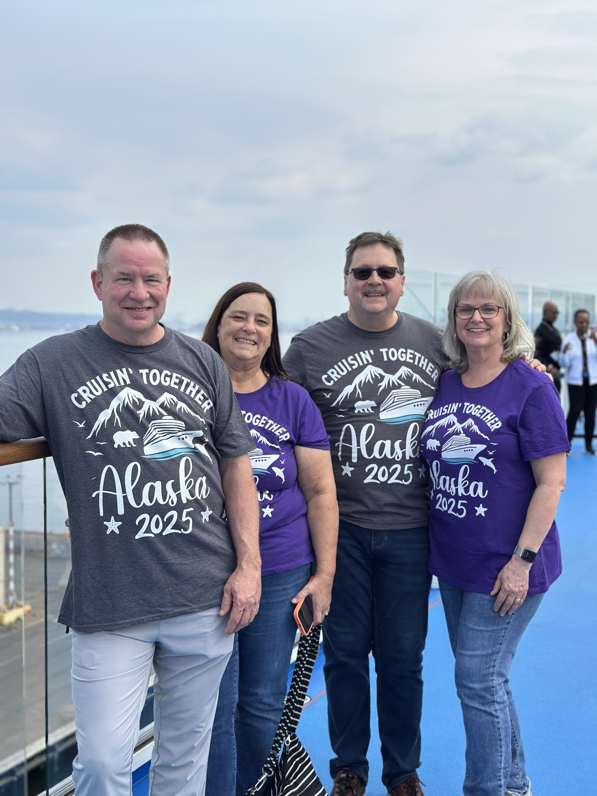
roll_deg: -1.1
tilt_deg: -4.3
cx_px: 298
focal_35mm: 48
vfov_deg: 39.7
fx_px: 1104
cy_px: 398
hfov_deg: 30.3
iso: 100
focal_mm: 6.86
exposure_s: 1/4785
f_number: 1.78
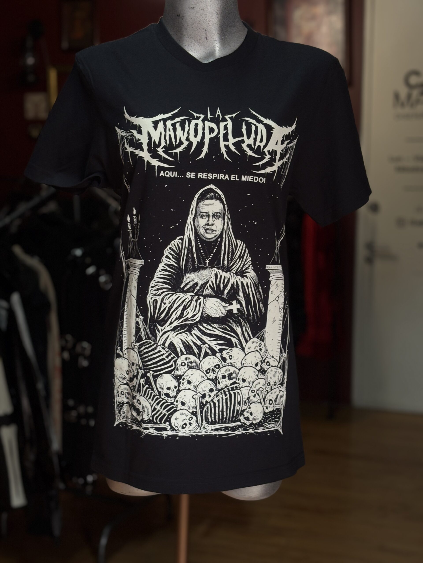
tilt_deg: -8.3
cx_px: 212
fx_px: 847
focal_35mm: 52
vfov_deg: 36.8
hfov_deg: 28.0
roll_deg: -0.3
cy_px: 282
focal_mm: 5.96
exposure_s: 1/76
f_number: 1.6
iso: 50
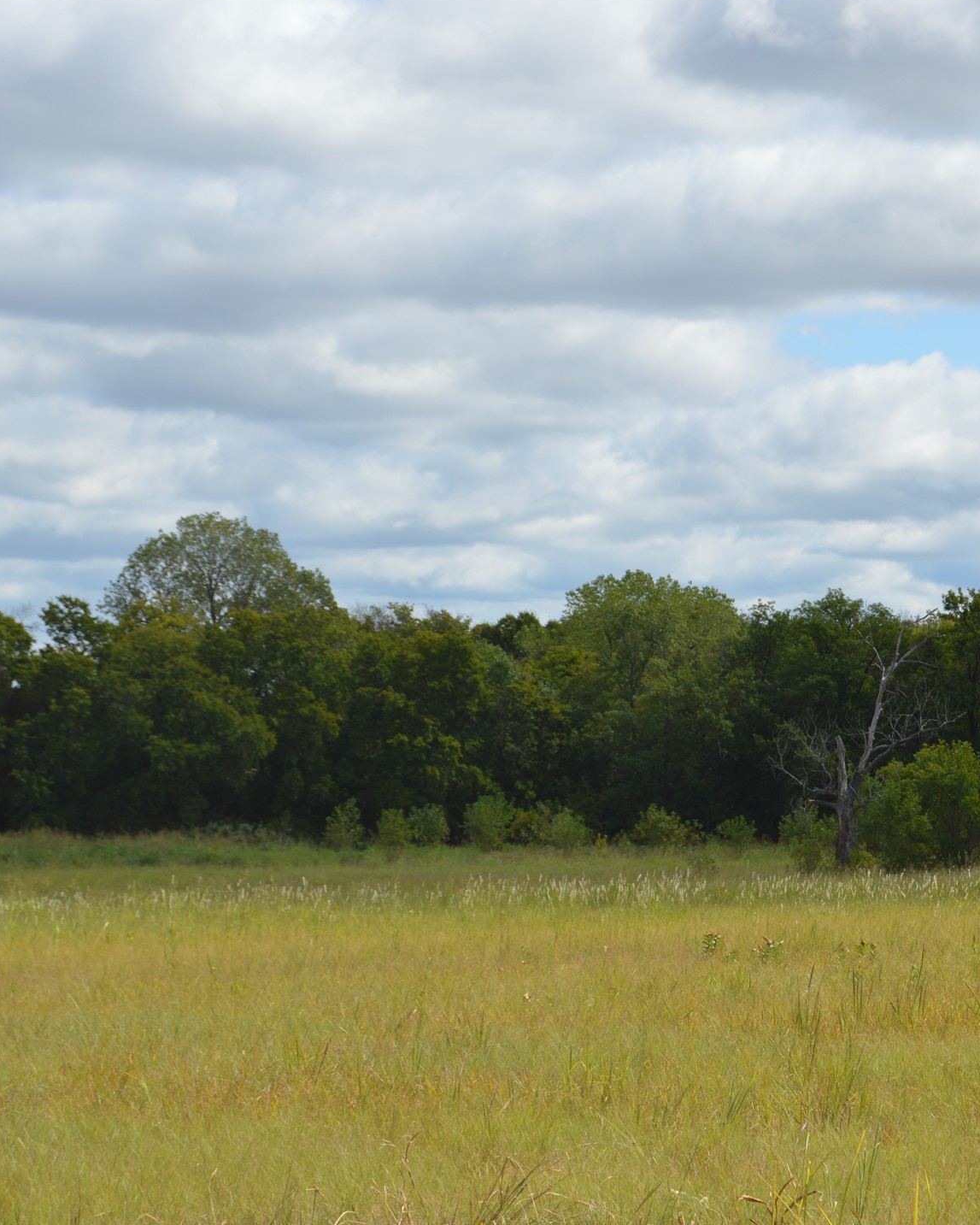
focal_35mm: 111
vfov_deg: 17.3
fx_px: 4023
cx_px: 845
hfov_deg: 13.8
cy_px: 612
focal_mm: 52
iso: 100
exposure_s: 1/250
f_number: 8
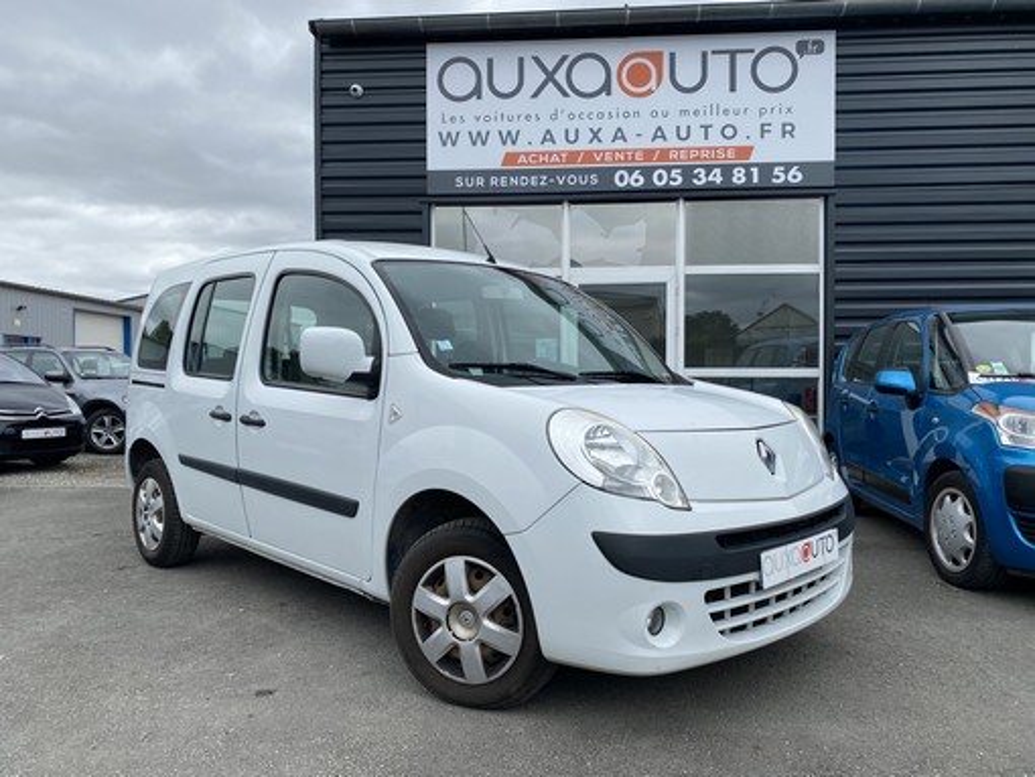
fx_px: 778
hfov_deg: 67.3
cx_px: 518
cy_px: 388
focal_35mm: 26
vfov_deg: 53.1
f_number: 1.8
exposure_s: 1/2513
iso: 32
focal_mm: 4.25
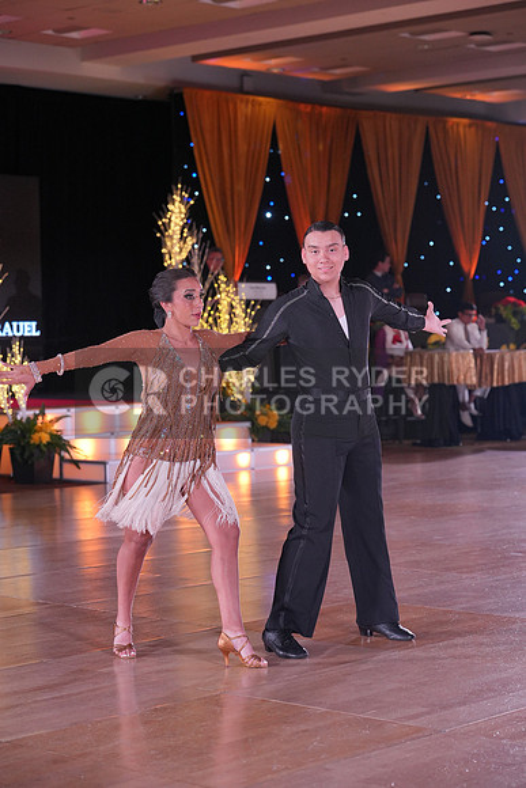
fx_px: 1730
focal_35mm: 79
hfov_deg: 17.3
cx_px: 263
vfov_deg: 25.7
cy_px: 394
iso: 1600
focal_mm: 79
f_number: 4
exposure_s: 1/400
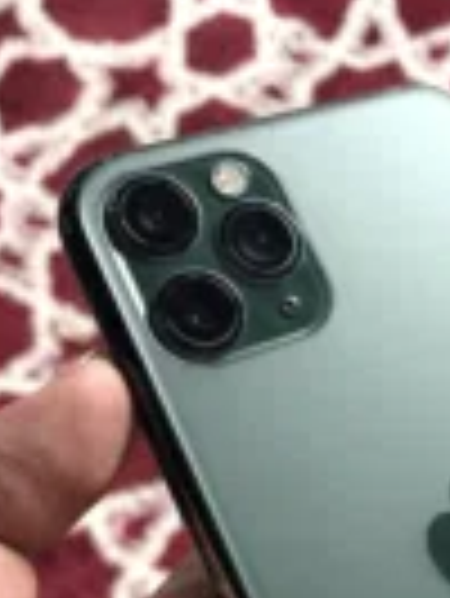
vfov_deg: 23.2
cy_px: 387
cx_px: 464
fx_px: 1454
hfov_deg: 17.2
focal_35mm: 84
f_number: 1.8
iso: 40
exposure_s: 1/30
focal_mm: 3.99
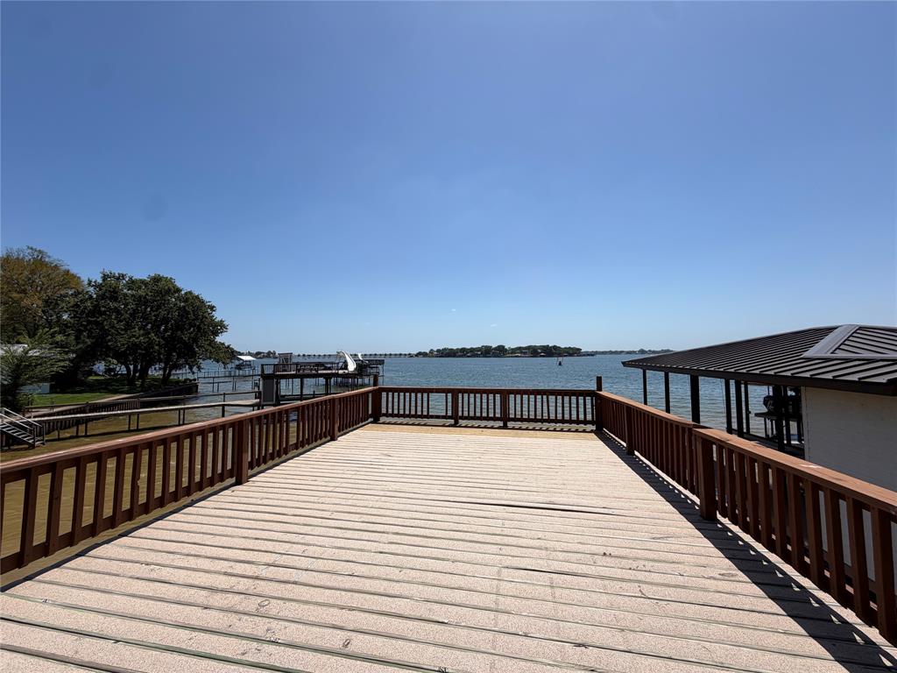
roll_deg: +0.3
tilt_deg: +1.5
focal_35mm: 14
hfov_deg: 102.1
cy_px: 336
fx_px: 363
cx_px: 448
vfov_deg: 85.7
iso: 20
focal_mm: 2.22
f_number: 2.2
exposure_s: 1/1497
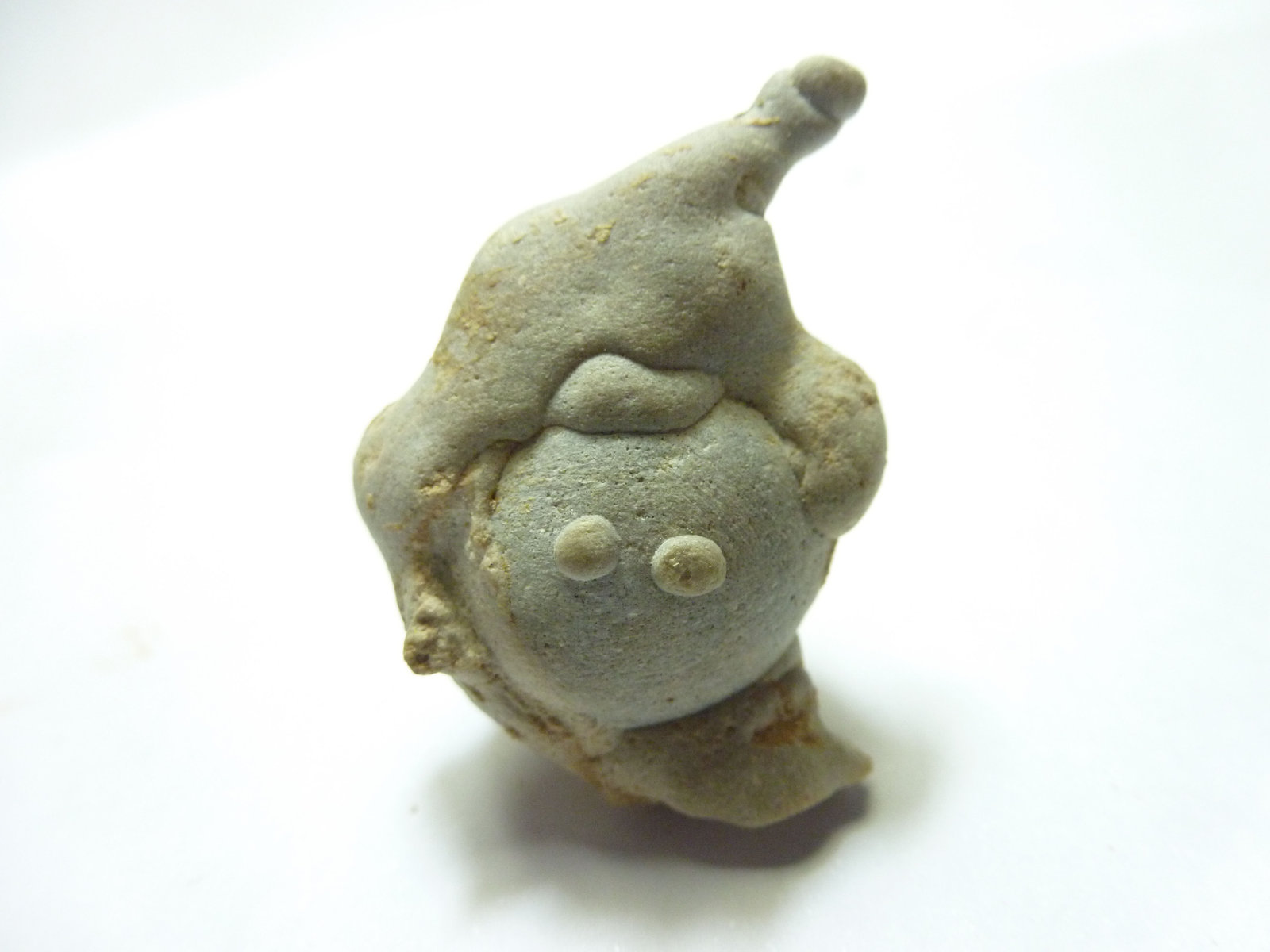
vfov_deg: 56.8
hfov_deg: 71.6
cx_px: 635
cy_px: 476
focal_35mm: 24
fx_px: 881
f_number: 3.3
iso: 320
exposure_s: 1/60
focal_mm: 4.3
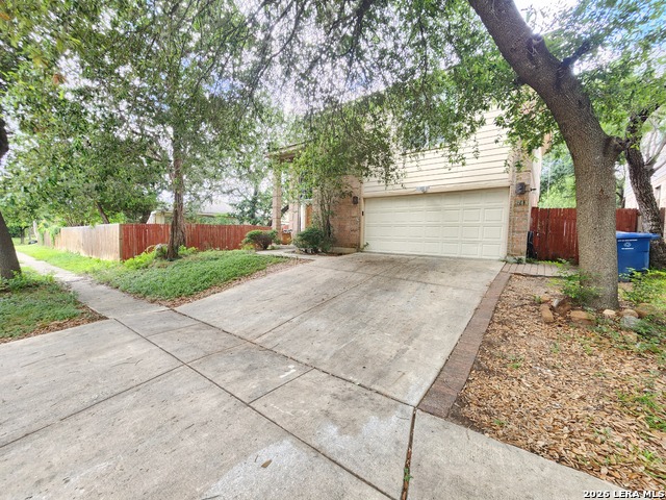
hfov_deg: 106.2
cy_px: 250
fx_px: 250
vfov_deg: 89.9
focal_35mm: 13
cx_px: 333
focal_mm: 2.2
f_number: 2.2
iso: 125
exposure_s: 1/60
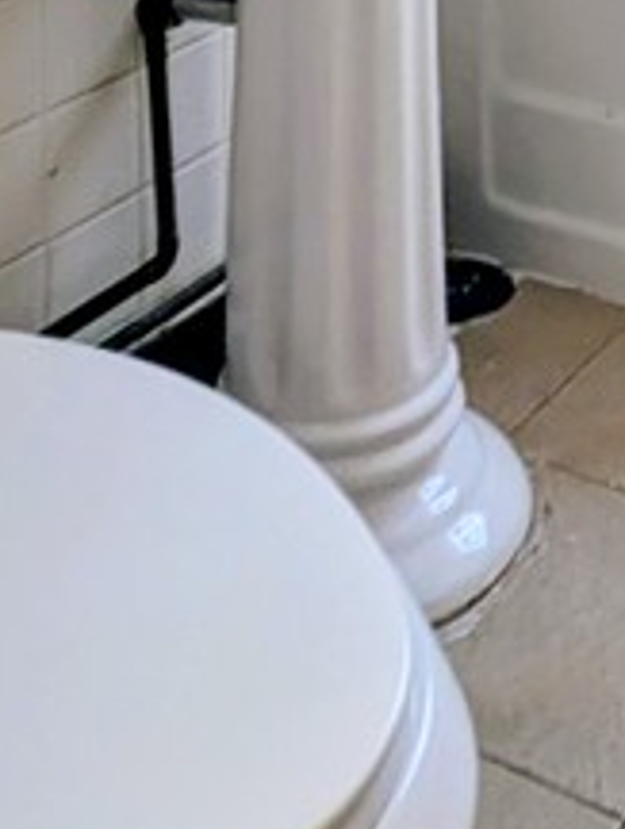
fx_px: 1559
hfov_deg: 21.8
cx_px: 631
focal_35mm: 65
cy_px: -603
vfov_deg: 21.4
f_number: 2.2
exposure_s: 1/120
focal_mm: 1.95
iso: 61
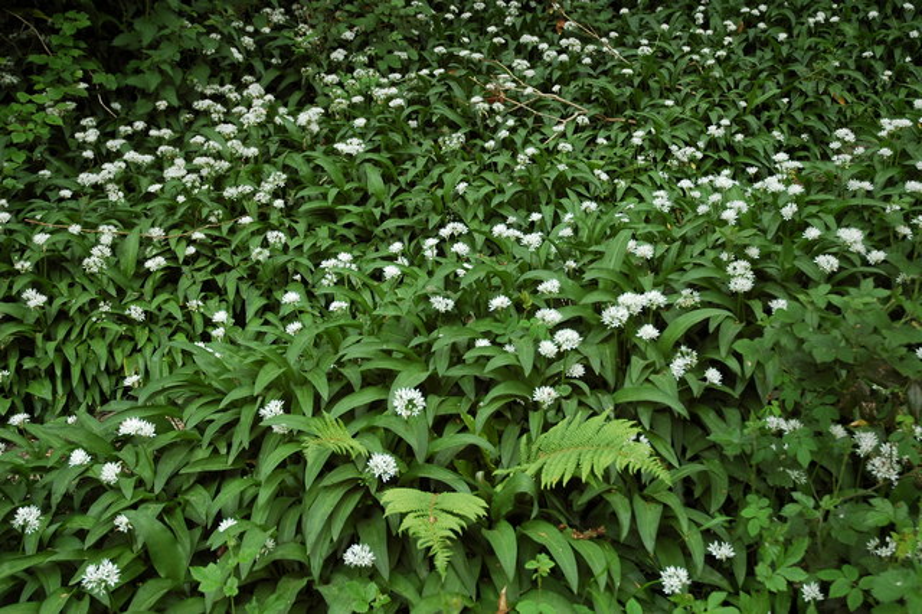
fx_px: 1305
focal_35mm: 51
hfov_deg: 38.9
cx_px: 461
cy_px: 307
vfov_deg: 26.5
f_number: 4.2
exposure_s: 1/60
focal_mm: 34
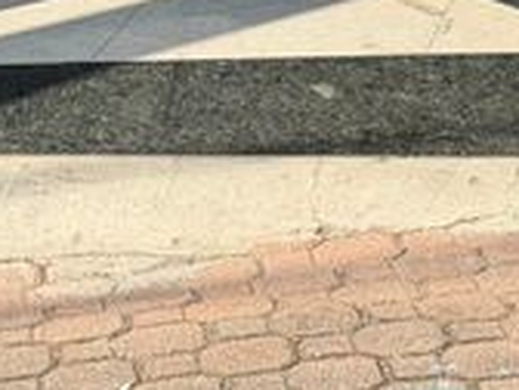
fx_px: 3283
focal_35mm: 219
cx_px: 775
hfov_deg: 8.8
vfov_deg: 6.5
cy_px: -464
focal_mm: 6.76
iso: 64
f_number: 1.78
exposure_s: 1/1838
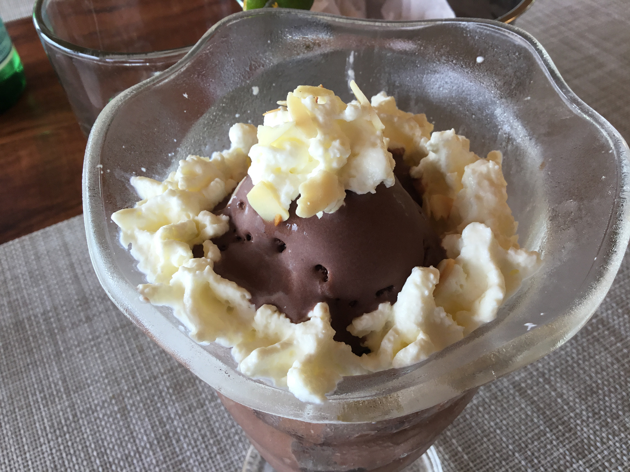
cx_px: 315
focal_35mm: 31
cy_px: 236
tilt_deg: -47.4
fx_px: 564
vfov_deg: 45.4
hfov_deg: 58.4
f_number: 2.4
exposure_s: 1/60
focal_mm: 3.3
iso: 25
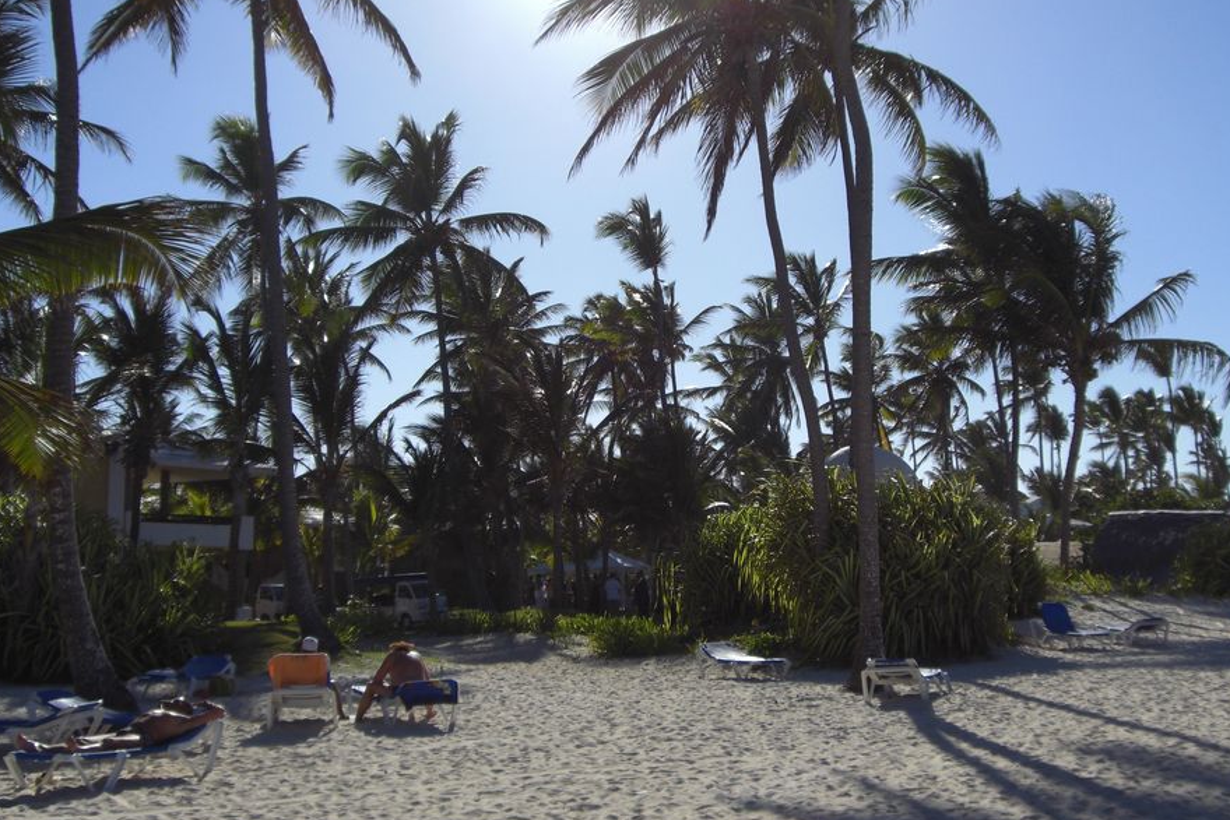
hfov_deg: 42.6
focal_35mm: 46
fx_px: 1572
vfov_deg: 29.2
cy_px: 367
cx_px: 707
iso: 64
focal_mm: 6.2
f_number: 8
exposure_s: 1/250
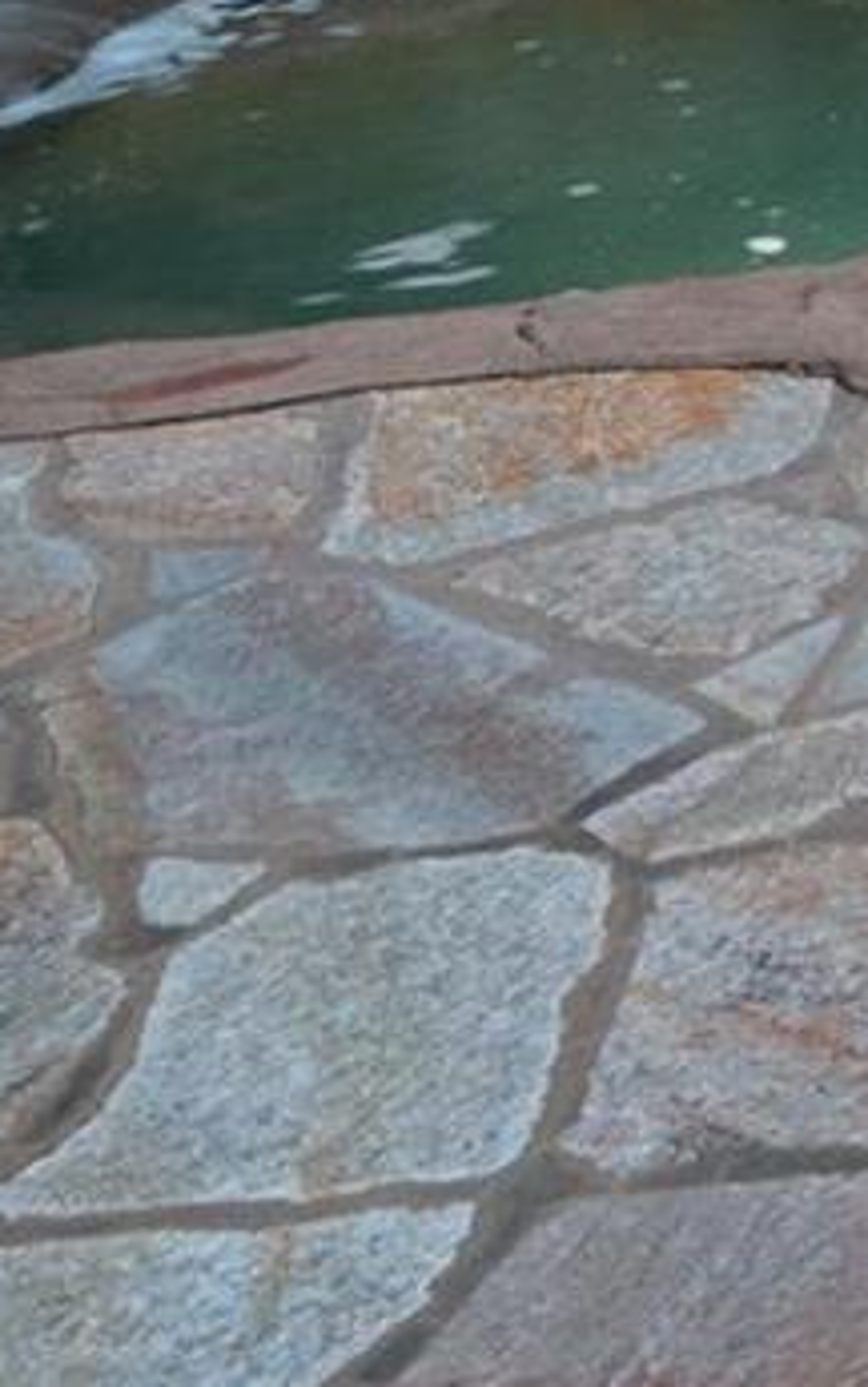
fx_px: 3213
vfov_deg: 20.6
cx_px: 2154
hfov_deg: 12.0
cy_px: -716
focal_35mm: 85
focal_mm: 9
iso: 400
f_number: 10
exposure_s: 1/1.25
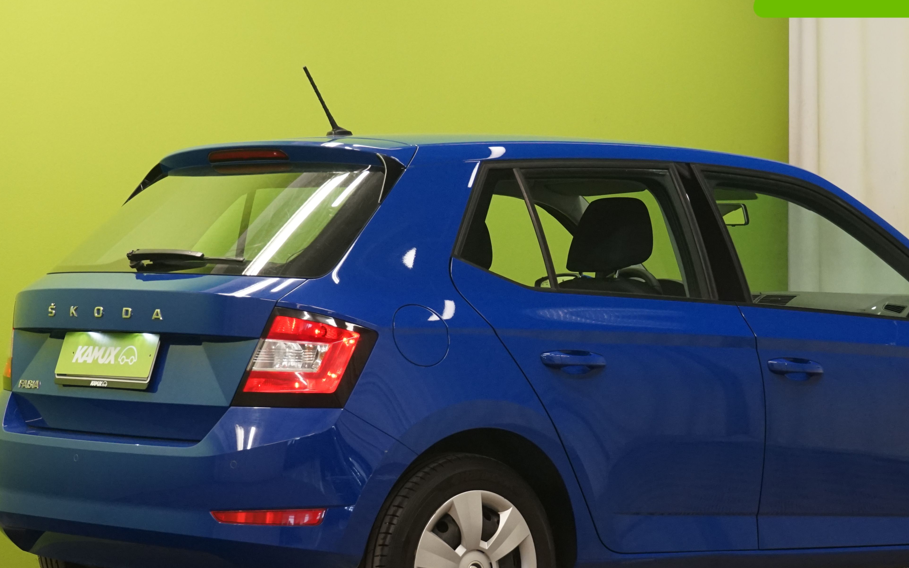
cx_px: 576
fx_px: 2750
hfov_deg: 18.7
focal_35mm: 111
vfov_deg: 11.8
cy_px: 322
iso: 2000
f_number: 9
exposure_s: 1/20
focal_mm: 70
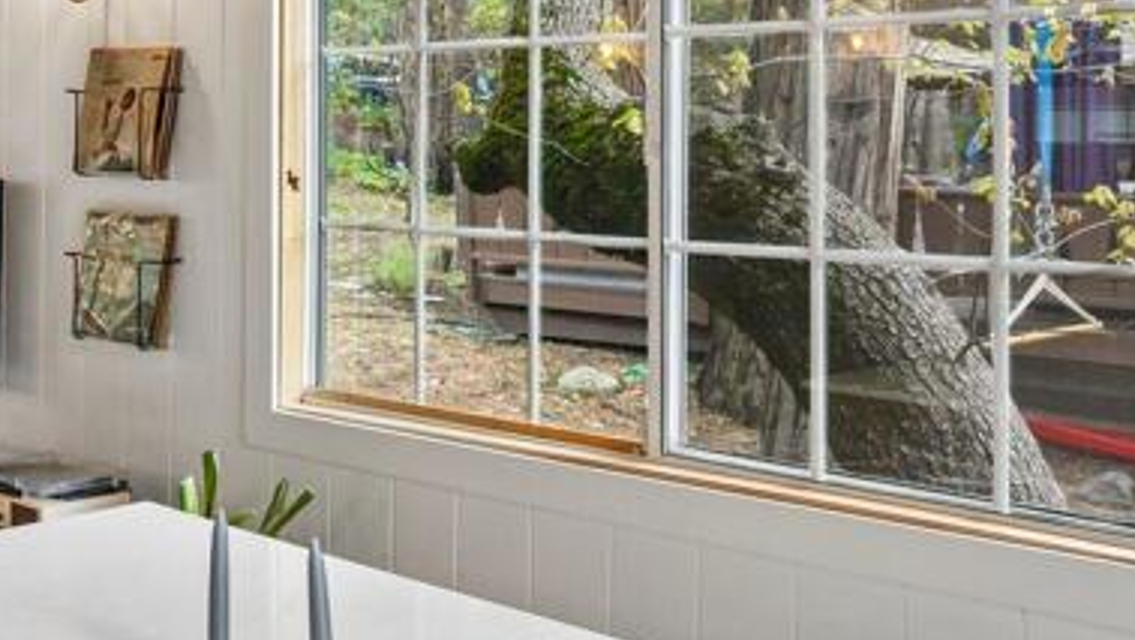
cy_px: 132
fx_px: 1536
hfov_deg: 38.1
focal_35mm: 51
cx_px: 132
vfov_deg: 23.2
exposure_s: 1/13
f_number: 8
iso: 400
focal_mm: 18
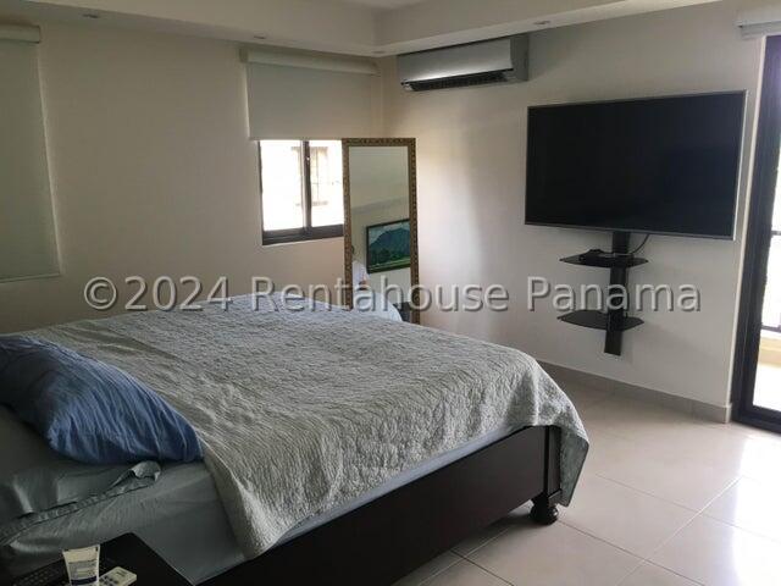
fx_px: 654
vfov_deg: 48.2
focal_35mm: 29
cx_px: 390
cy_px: 293
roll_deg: +2.6
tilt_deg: -11.5
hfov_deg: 61.7
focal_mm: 4.15
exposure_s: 1/30
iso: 40
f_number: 2.2
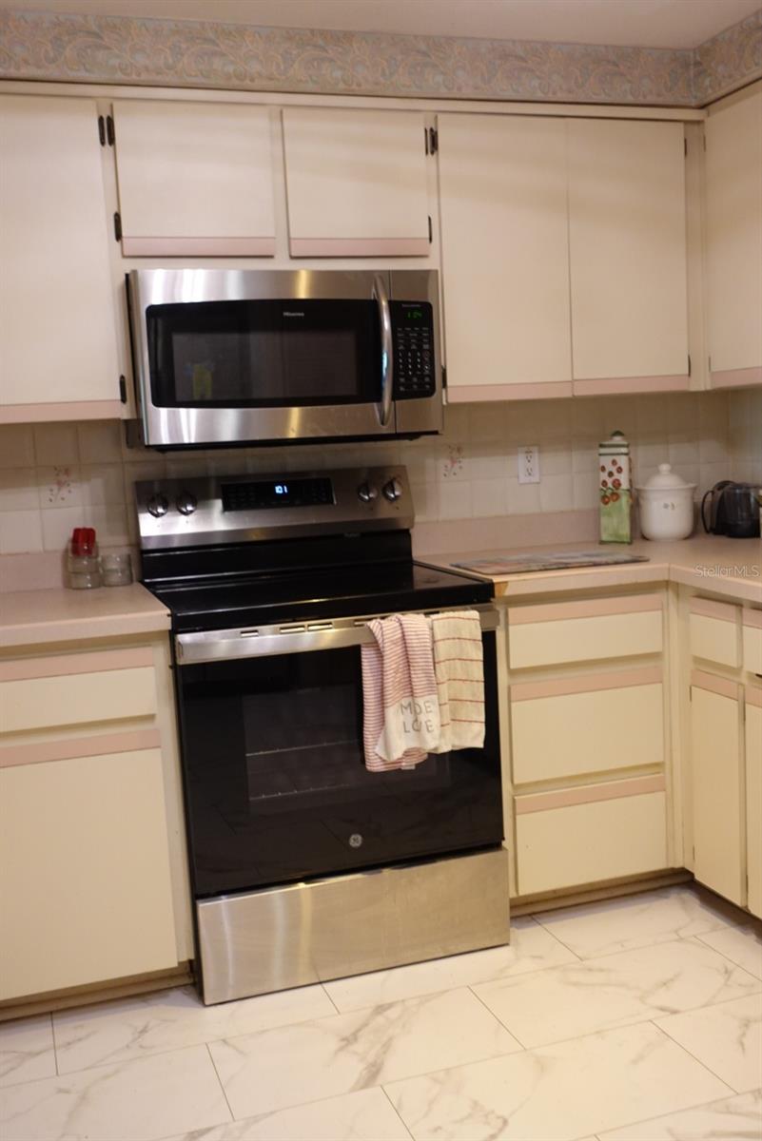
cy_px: 570
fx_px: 1078
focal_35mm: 34
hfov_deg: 38.9
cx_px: 381
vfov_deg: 55.8
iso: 500
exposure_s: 1/40
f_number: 2.8
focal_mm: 13.24
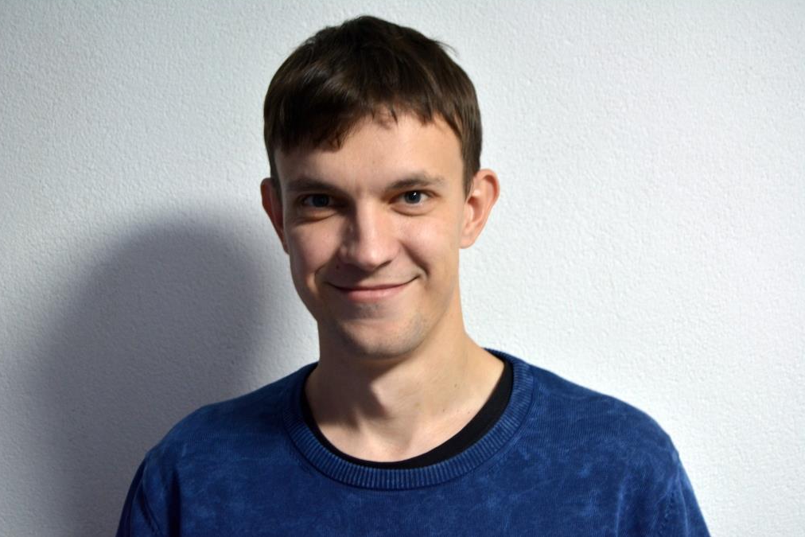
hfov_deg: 24.3
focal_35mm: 84
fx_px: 1867
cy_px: 266
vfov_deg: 16.4
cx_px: 399
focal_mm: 55
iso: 800
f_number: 5.6
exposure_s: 1/30
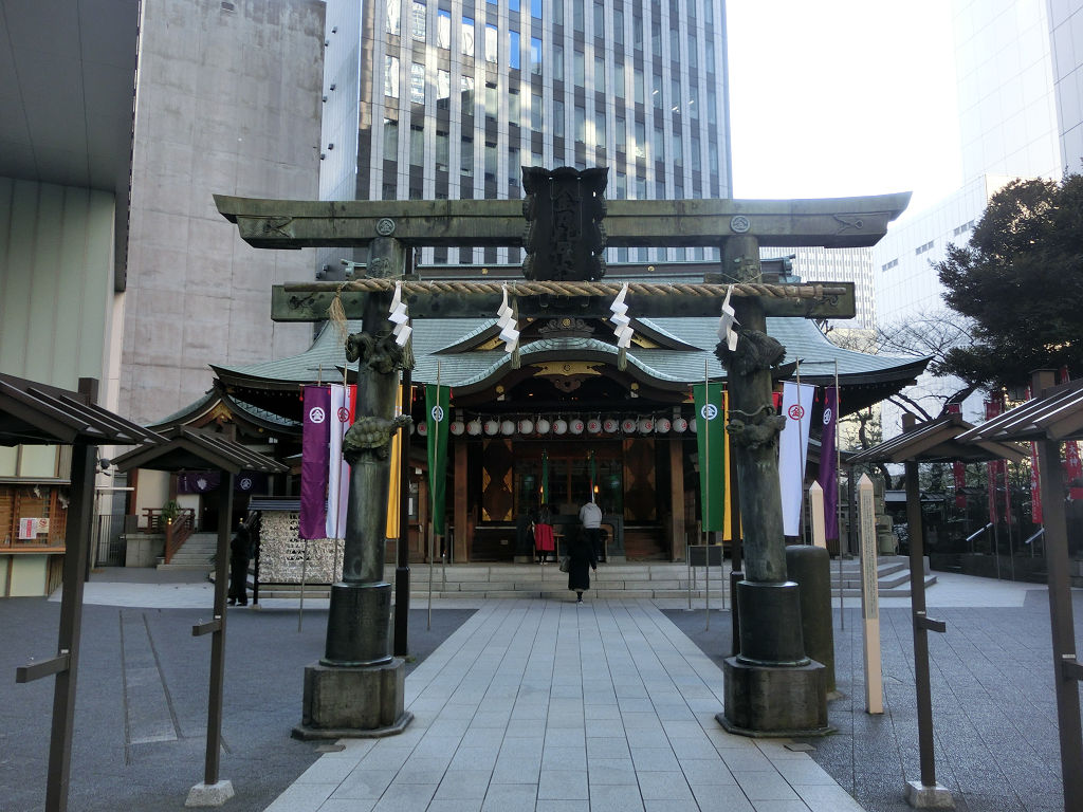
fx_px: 876
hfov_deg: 63.4
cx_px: 542
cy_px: 406
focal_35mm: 28
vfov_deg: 49.7
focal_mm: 5
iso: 80
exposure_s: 1/125
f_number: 3
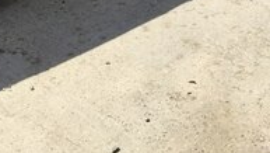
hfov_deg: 25.8
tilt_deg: -3.2
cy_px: -180
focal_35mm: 81
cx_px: 60
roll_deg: +6.2
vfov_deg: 12.6
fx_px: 580
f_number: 2.2
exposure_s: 1/1464
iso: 32
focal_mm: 4.15
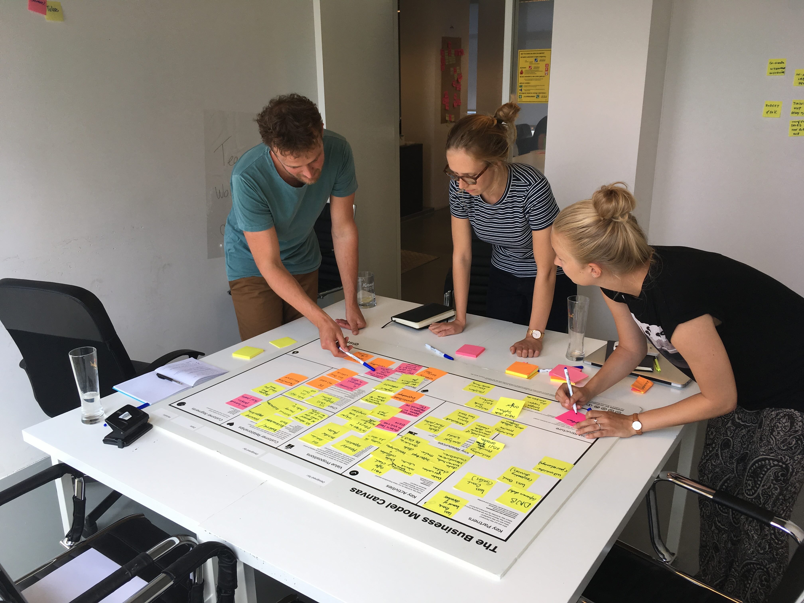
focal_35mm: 29
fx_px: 674
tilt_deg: -20.5
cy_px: 302
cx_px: 402
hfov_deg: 61.7
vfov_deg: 48.2
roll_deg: +0.6
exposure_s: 1/178
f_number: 2.2
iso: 25
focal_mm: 4.15
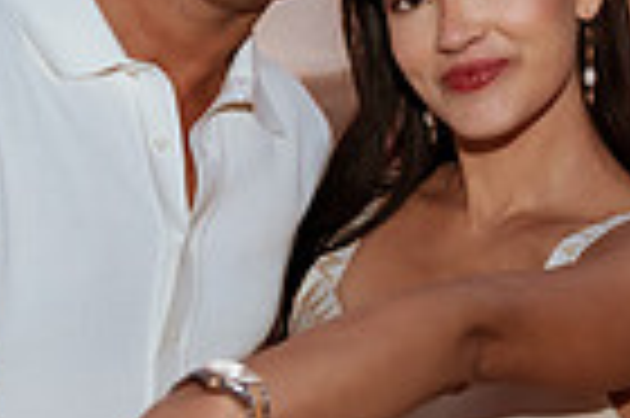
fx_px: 1783
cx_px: 327
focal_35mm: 102
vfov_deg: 13.4
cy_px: 247
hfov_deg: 20.0
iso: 500
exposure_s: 1/100
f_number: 2.8
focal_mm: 24
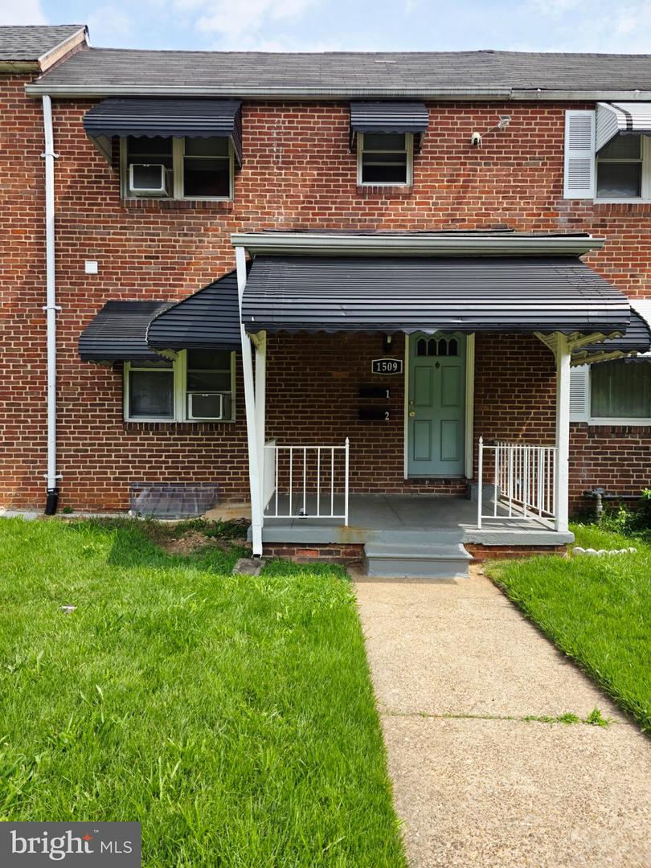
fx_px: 577
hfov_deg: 58.9
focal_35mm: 23
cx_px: 326
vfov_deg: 73.9
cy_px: 434
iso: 80
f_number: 1.7
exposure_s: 1/5000
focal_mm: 6.3
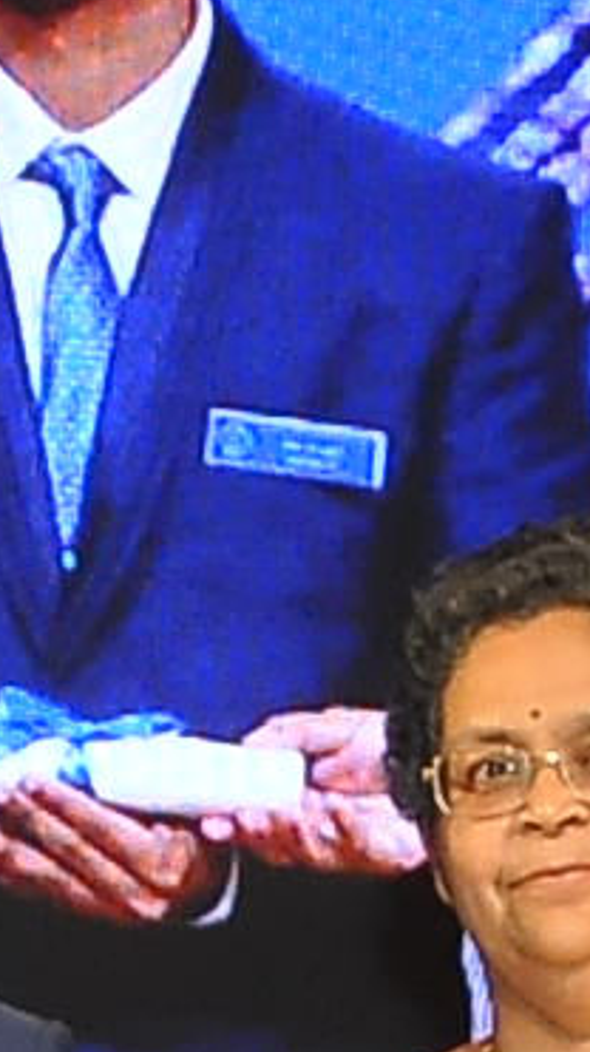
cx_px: 366
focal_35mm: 463
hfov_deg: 2.6
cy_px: 1259
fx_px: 12909
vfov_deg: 4.7
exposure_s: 1/125
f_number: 5.6
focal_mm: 34
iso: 1000
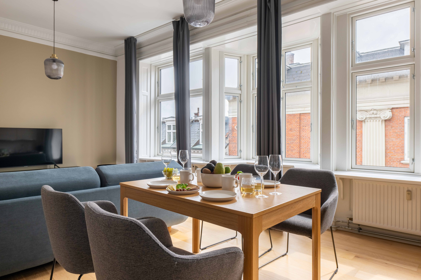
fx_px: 269
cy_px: 140
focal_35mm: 23
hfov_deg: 76.1
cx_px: 210
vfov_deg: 55.1
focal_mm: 23
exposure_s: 1/320
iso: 160
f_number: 10
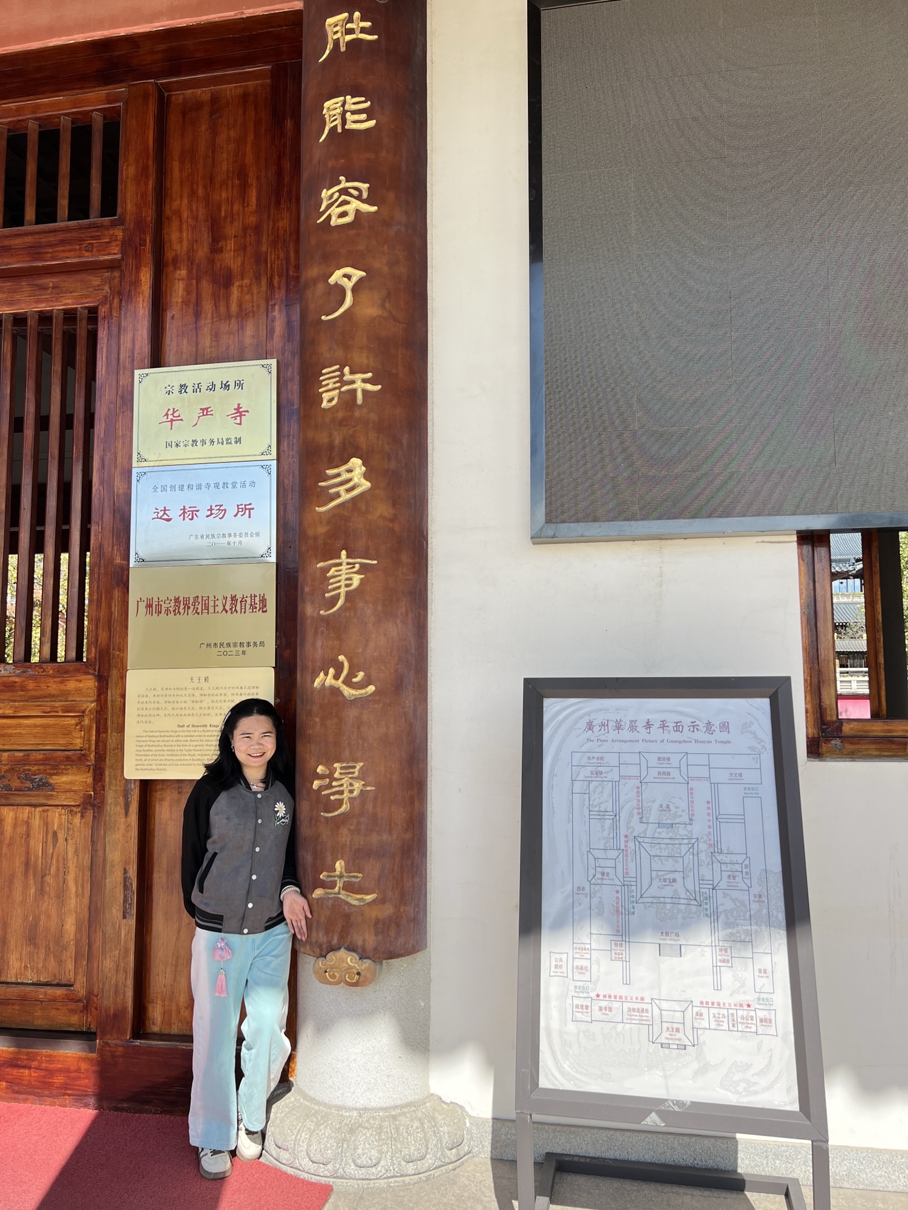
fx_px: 909
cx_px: 454
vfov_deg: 67.3
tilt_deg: +6.1
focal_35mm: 26
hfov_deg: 53.1
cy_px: 605
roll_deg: +0.6
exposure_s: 1/1751
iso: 50
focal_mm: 5.7
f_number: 1.5
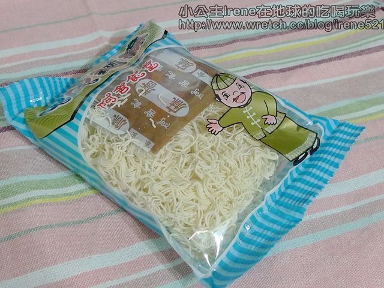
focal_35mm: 47
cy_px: 144
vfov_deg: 30.9
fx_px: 521
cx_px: 192
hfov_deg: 40.4
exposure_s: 1/20
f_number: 2.1
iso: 200
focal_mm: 5.4
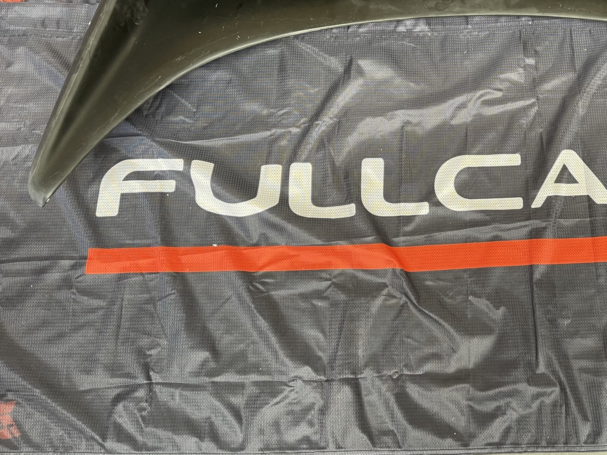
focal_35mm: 43
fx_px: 754
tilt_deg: -70.3
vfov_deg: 32.5
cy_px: 79
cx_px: 488
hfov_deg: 41.9
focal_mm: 5.1
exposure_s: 1/50
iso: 80
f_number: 1.6
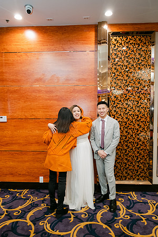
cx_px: 79
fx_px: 158
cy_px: 118
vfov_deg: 73.7
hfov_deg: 53.1
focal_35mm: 24
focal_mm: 16
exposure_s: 1/125
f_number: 2.8
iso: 800
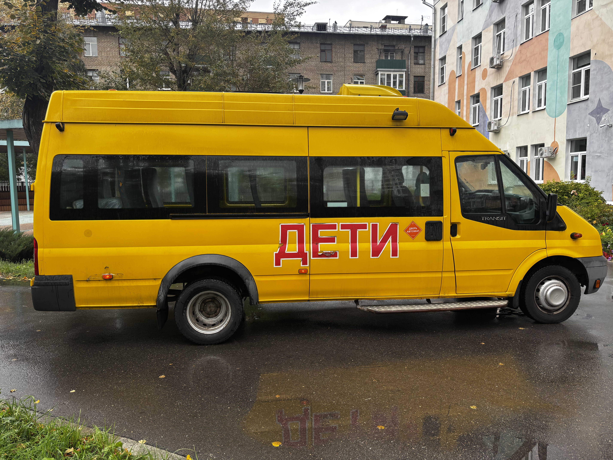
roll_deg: +0.7
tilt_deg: -6.2
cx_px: 306
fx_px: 460
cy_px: 230
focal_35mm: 26
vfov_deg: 53.1
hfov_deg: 67.3
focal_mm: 5.96
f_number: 1.6
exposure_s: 1/219
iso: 40
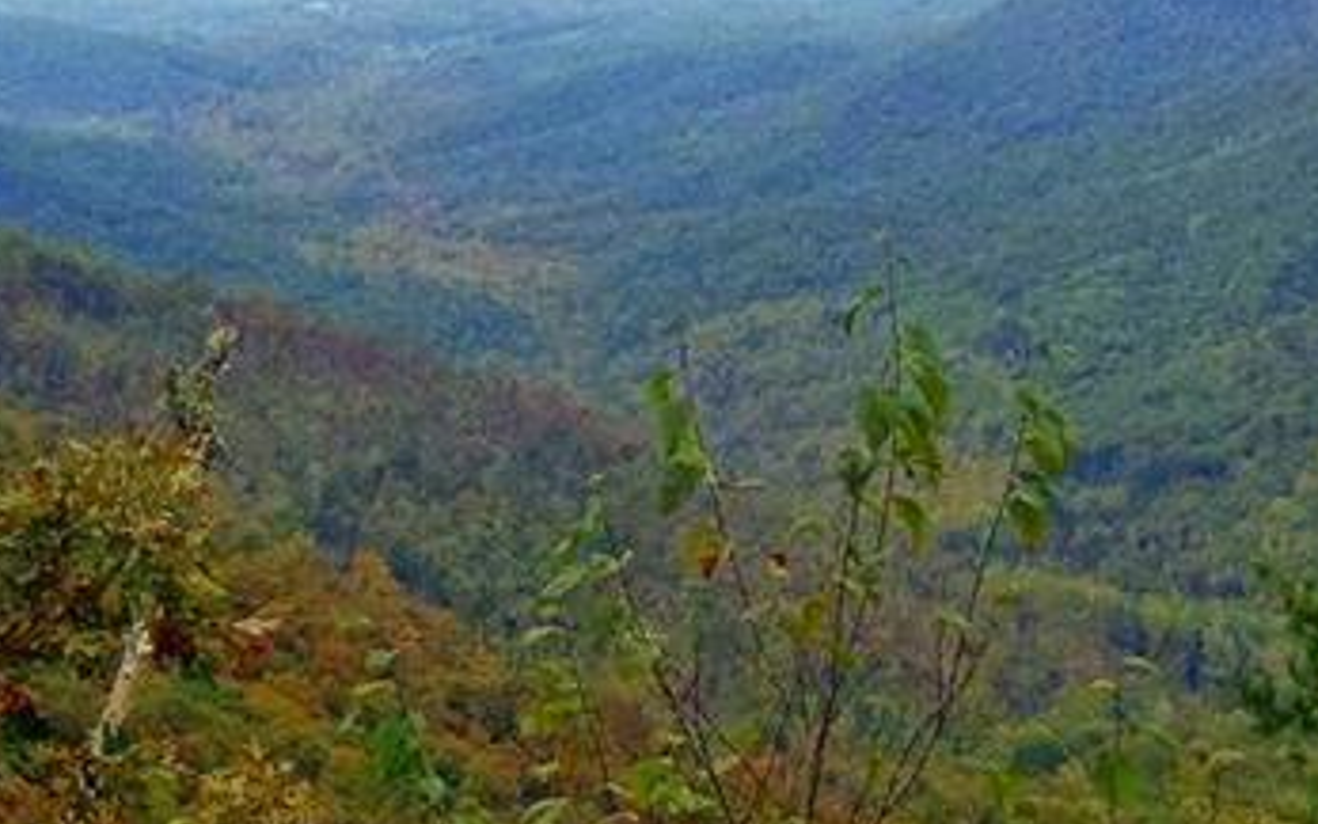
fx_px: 3628
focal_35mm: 101
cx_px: 826
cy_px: 34
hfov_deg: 20.5
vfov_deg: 12.8
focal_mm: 8.8
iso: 400
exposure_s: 1/200
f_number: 4.9
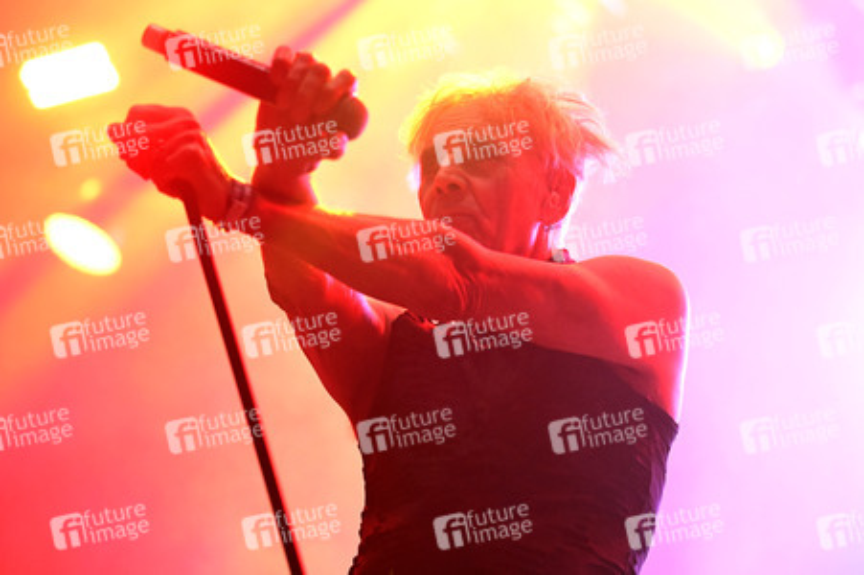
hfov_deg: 21.5
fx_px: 2278
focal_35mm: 95
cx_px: 432
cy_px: 288
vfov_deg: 14.4
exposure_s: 1/320
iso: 10000
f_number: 2.8
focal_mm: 95
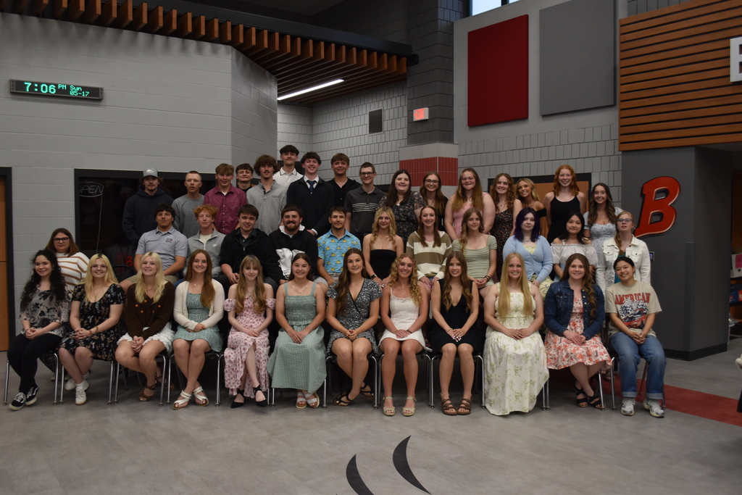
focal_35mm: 33
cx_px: 371
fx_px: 680
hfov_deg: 57.2
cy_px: 248
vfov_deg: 40.0
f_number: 3.8
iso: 800
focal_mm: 22
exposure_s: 1/125
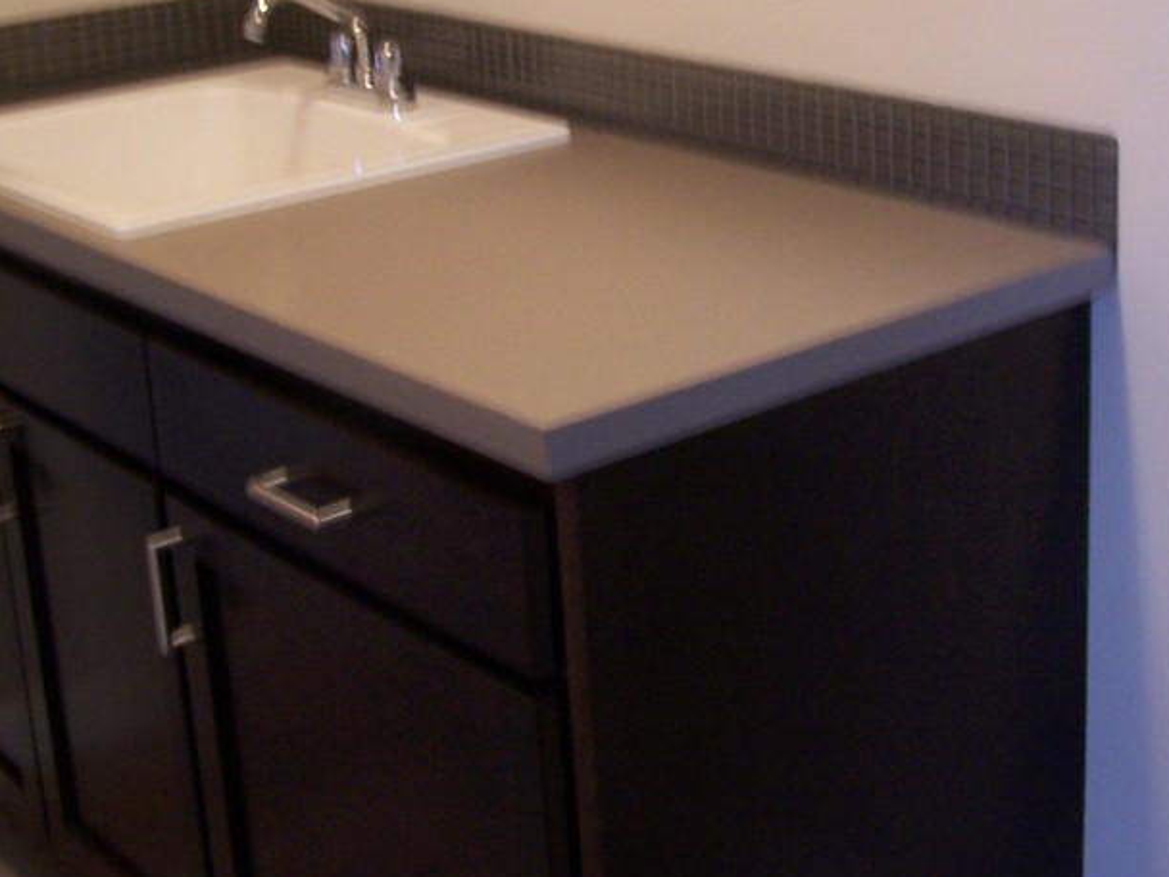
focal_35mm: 64
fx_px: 2161
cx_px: 829
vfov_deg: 22.8
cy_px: 258
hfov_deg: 29.9
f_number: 2.8
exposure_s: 1/10
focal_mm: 6.3
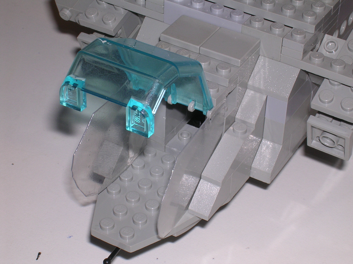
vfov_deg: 15.6
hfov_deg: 20.7
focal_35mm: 95
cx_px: 176
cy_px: 132
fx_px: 969
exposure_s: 1/60.1
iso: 100
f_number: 8.8
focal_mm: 14.5
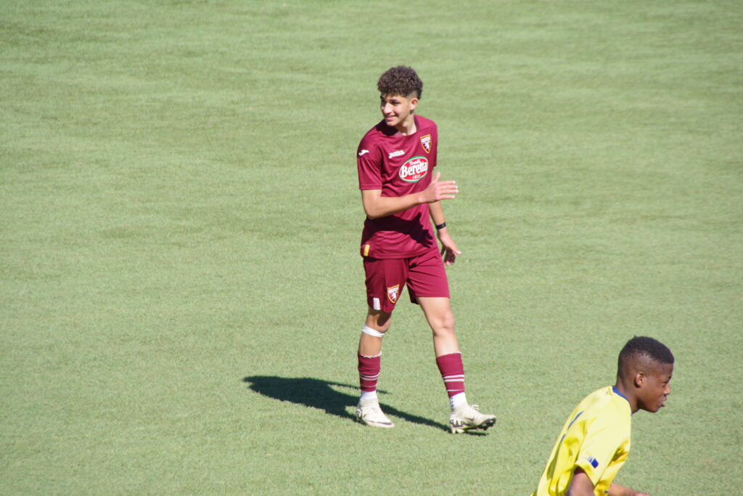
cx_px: 372
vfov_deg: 3.7
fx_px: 7740
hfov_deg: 5.5
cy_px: 248
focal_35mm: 375
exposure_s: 1/1000
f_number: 9
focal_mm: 250
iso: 800
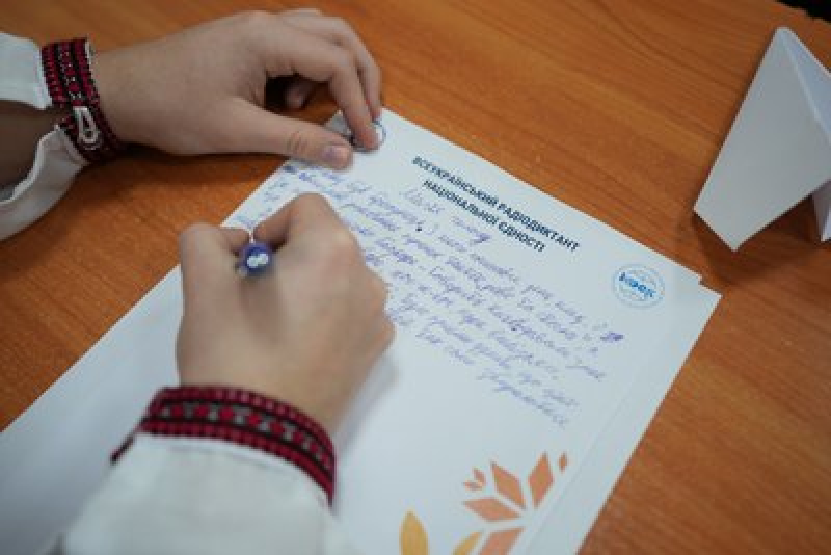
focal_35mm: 35
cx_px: 416
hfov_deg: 54.4
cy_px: 278
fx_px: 808
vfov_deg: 37.9
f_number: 2.8
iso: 250
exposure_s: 1/100
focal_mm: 35
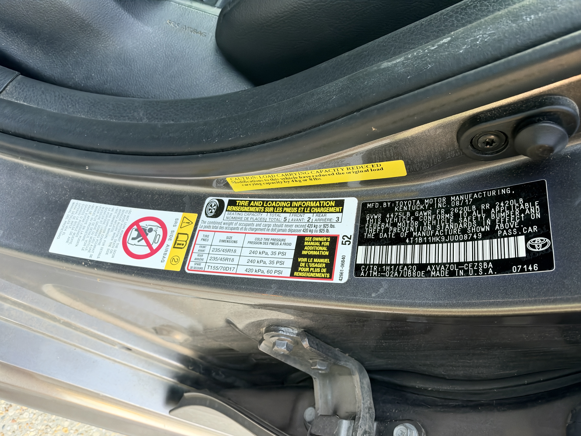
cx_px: 290
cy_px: 218
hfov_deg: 71.6
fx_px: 403
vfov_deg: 56.8
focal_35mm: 24
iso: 800
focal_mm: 6.93
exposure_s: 1/44
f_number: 4
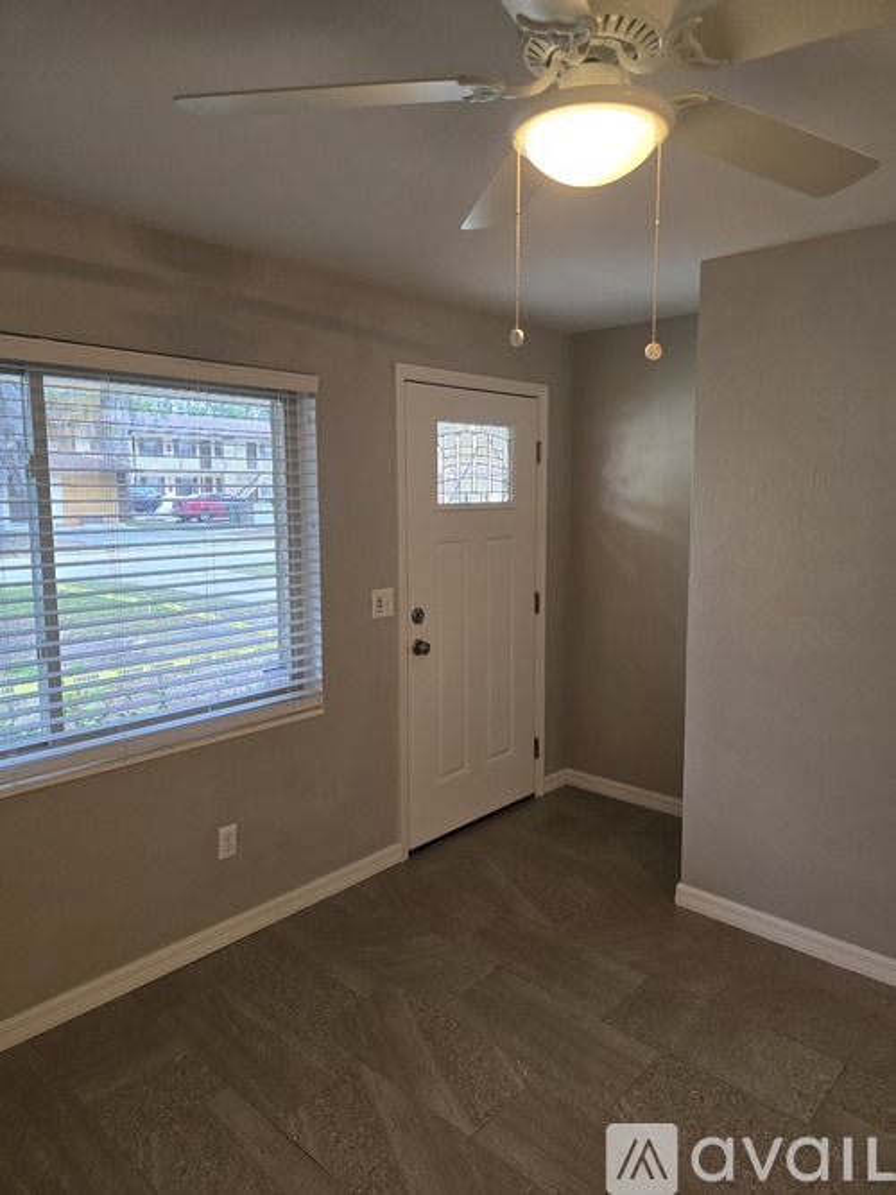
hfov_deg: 58.9
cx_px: 448
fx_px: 794
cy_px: 598
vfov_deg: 73.9
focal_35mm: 23
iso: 125
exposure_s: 1/120
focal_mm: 6.3
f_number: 1.7
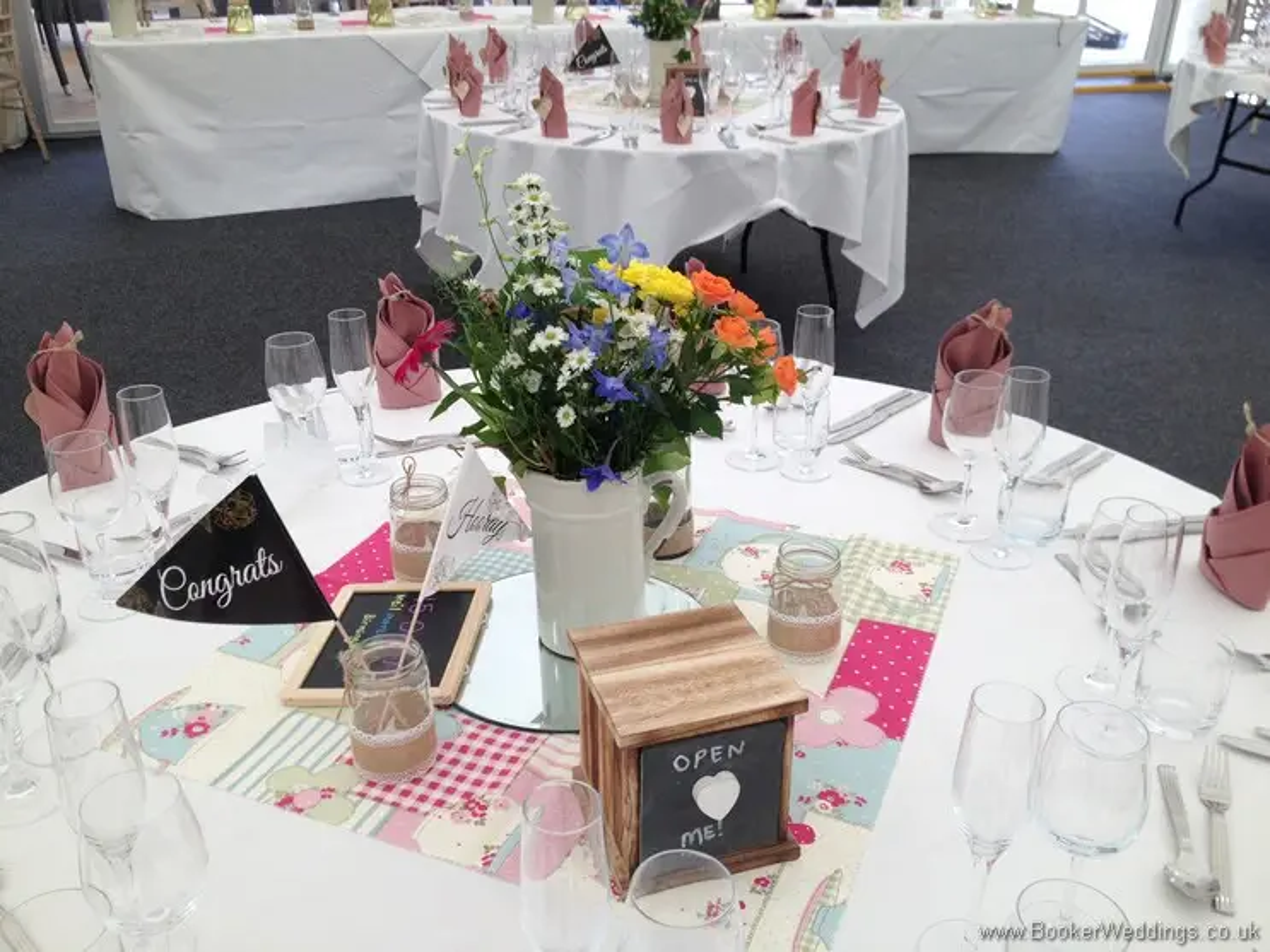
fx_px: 1284
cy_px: 476
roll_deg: -2.1
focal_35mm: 35
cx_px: 635
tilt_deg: -27.4
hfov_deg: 52.6
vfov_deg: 40.7
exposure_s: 1/125
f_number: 2.4
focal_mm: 4.28
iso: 50
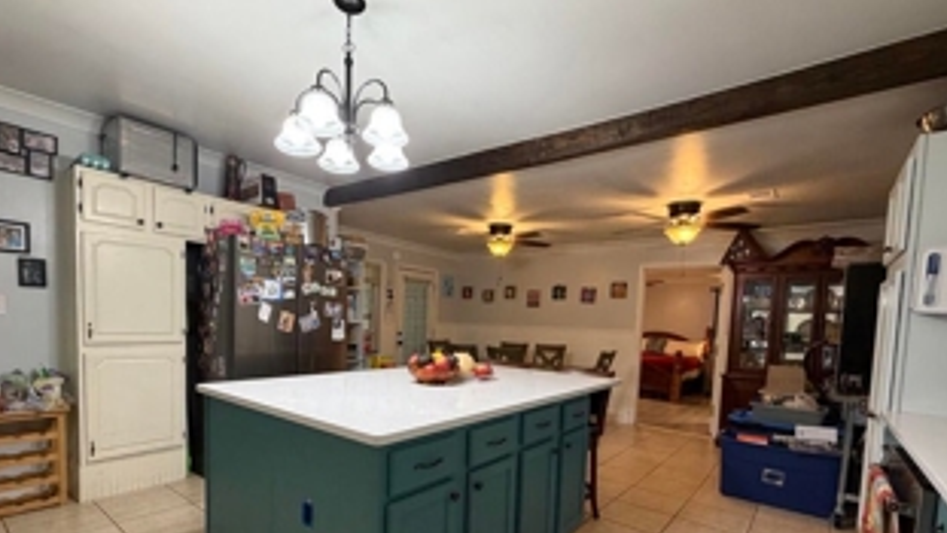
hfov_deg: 92.6
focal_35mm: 18
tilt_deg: -3.7
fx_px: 452
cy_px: 349
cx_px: 464
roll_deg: -2.1
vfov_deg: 59.8
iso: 320
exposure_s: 1/60
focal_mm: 2.22
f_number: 2.2
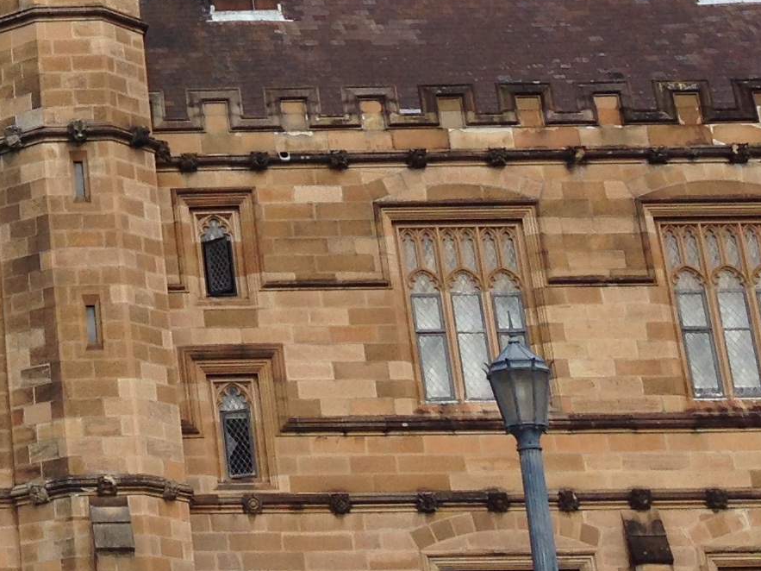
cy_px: -227
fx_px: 2682
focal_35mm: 122
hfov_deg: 15.3
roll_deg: +0.0
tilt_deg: +26.1
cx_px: -251
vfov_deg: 11.7
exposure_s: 1/1261
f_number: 2.4
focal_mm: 4.12
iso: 50
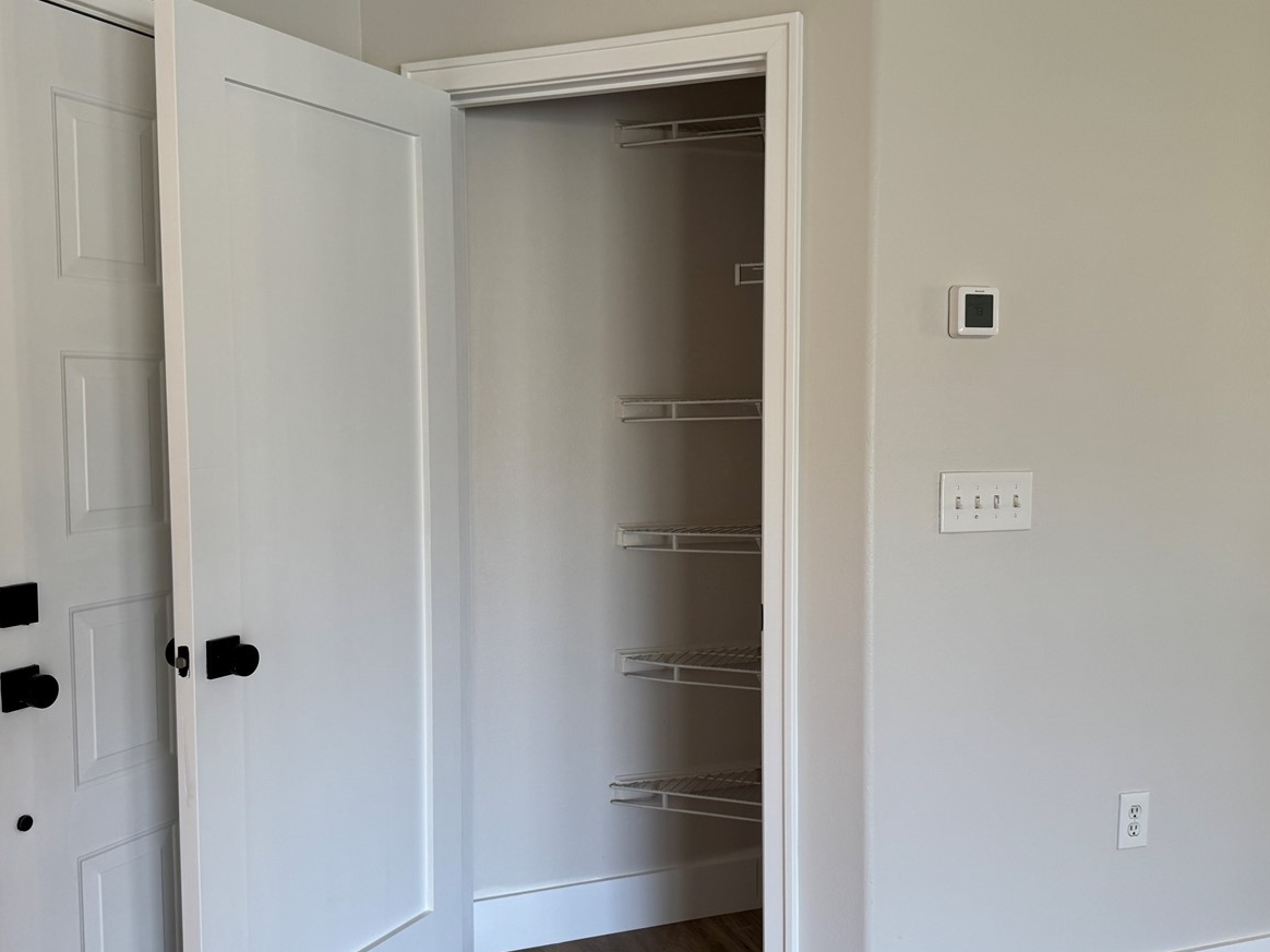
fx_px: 1211
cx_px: 638
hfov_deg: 55.4
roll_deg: +0.5
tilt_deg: -3.9
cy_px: 480
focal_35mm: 33
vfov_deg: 42.9
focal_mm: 6.76
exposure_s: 1/120
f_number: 1.78
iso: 160
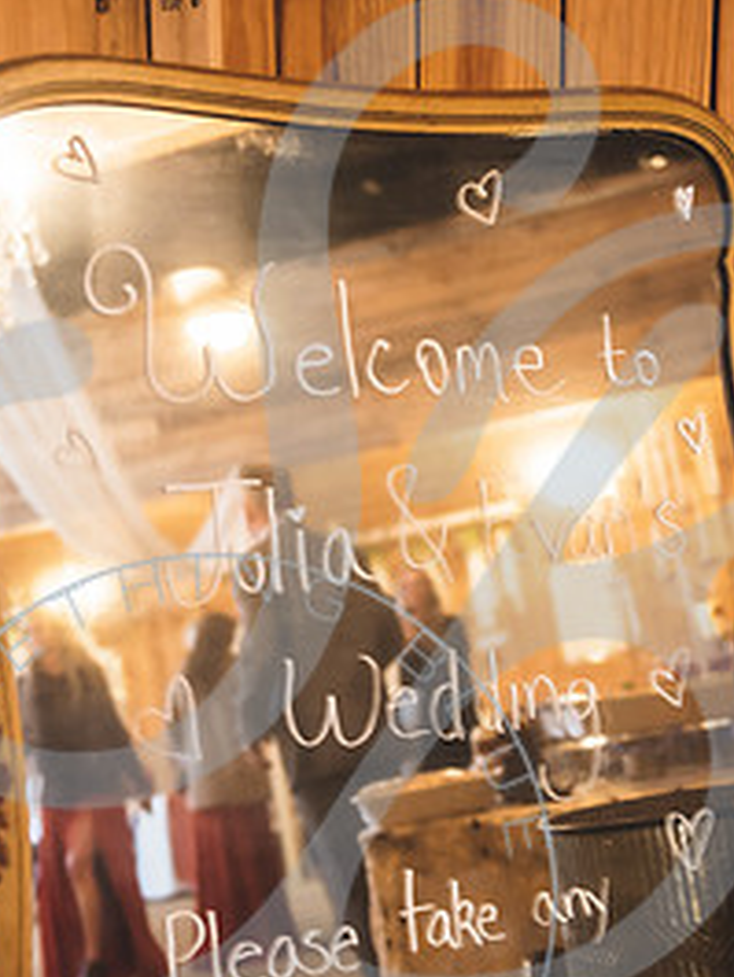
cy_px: 616
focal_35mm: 62
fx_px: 1751
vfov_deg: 31.0
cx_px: 380
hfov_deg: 23.7
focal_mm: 38
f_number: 2.8
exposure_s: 1/125
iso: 1000
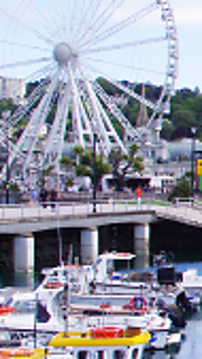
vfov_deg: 18.6
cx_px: 529
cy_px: 191
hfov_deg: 9.2
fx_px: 1096
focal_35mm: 115
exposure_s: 1/200
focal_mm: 21.25
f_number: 11
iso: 200
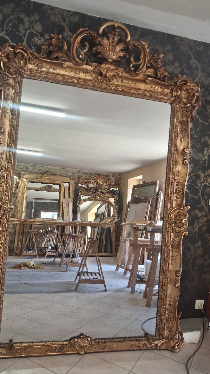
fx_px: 297
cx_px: 80
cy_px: 189
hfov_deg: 38.7
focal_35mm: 30
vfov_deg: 64.3
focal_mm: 4
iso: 320
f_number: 1.8
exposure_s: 1/100
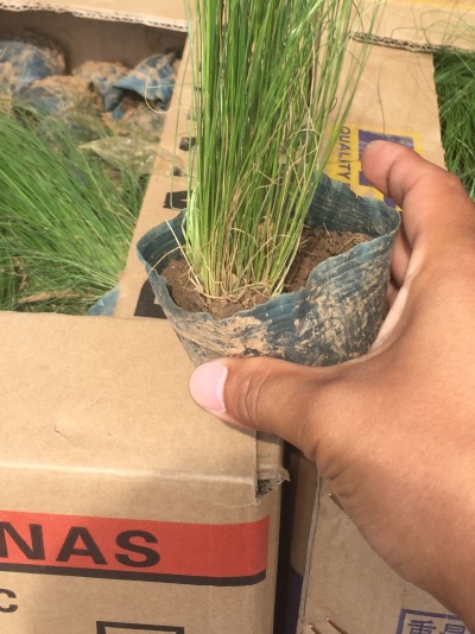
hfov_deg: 25.2
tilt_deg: -34.6
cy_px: 232
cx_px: 267
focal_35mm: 58
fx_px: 1062
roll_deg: -3.9
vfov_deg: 33.1
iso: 32
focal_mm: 4.15
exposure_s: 1/590
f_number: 2.2
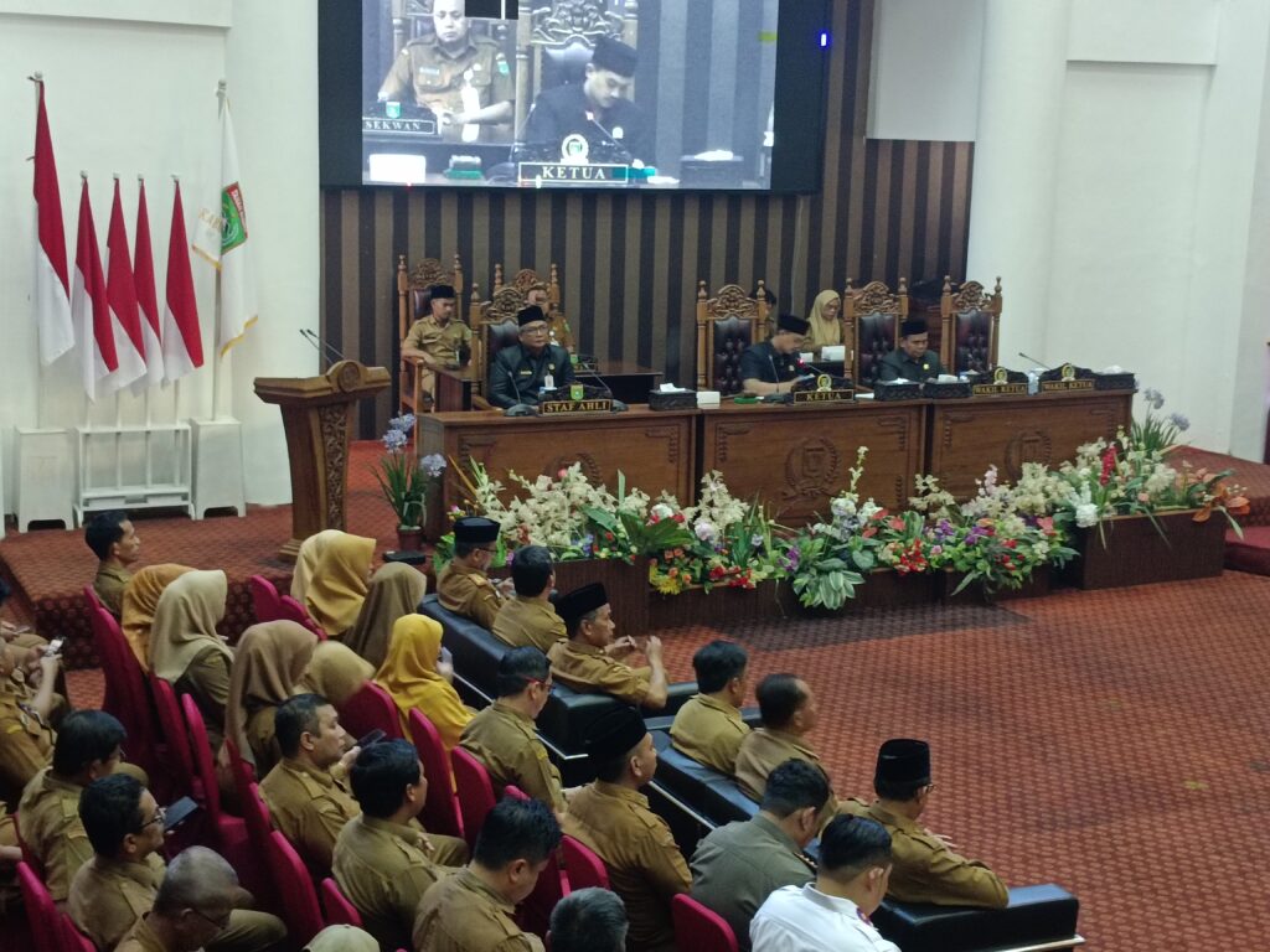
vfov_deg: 29.1
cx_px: 635
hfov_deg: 38.2
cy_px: 476
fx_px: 1834
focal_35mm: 50
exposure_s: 1/25
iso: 2197
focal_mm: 4.84
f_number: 1.79
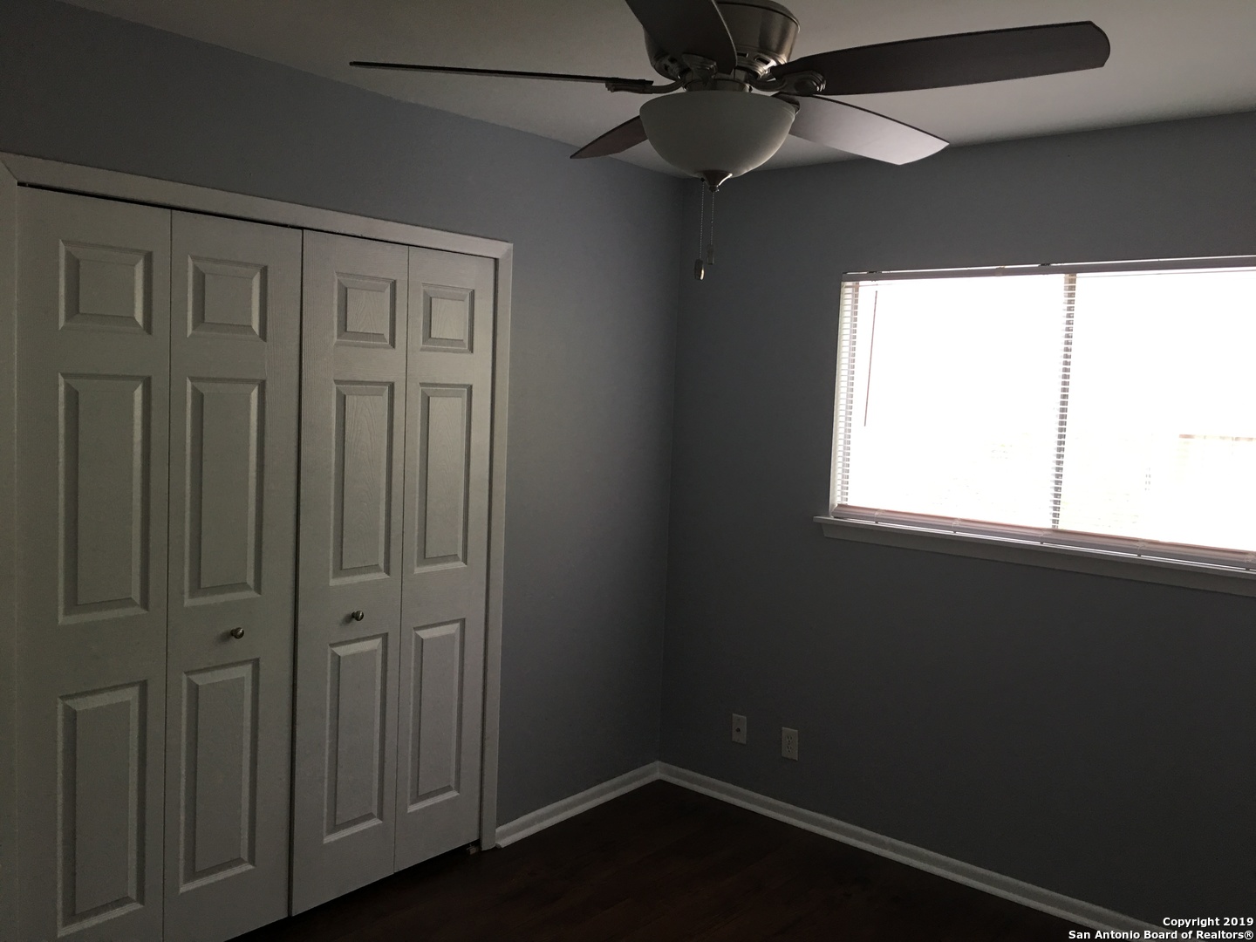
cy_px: 471
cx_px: 628
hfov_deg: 61.7
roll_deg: -1.5
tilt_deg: -2.4
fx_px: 1052
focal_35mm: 29
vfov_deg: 48.2
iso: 40
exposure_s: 1/15
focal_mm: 4.15
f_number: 2.2
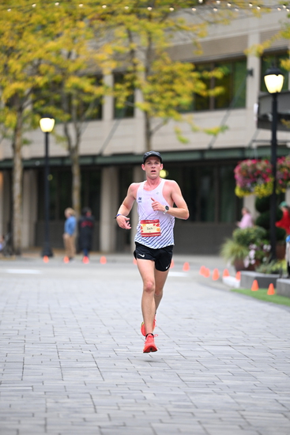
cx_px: 145
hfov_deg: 6.9
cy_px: 218
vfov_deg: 10.3
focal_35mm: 200
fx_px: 2415
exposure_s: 1/800
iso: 1600
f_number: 2.8
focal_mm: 200
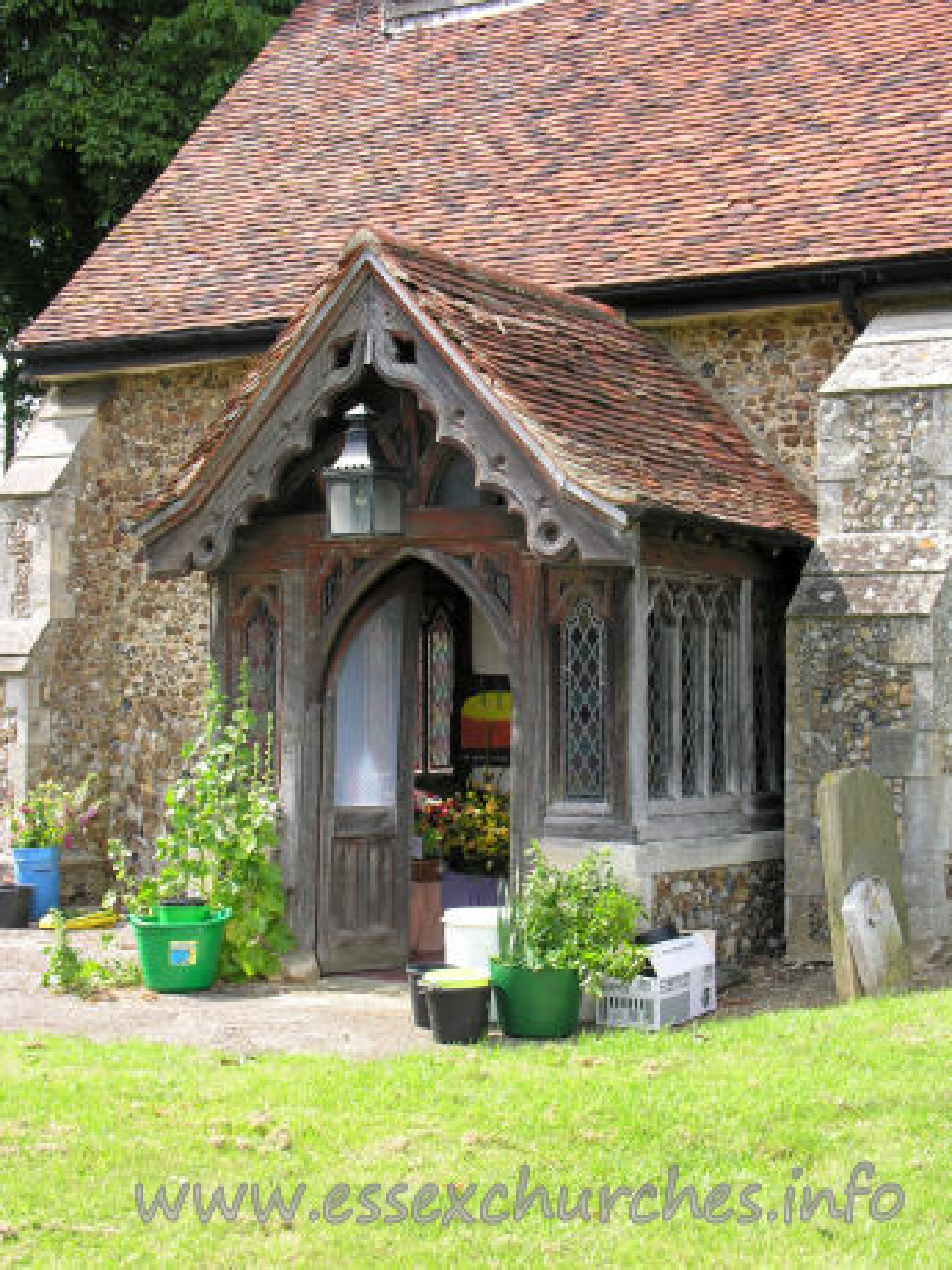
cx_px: 476
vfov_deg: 32.7
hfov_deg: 24.8
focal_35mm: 59
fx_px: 2163
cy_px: 635
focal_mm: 15
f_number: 4.5
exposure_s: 1/92.2
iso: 50
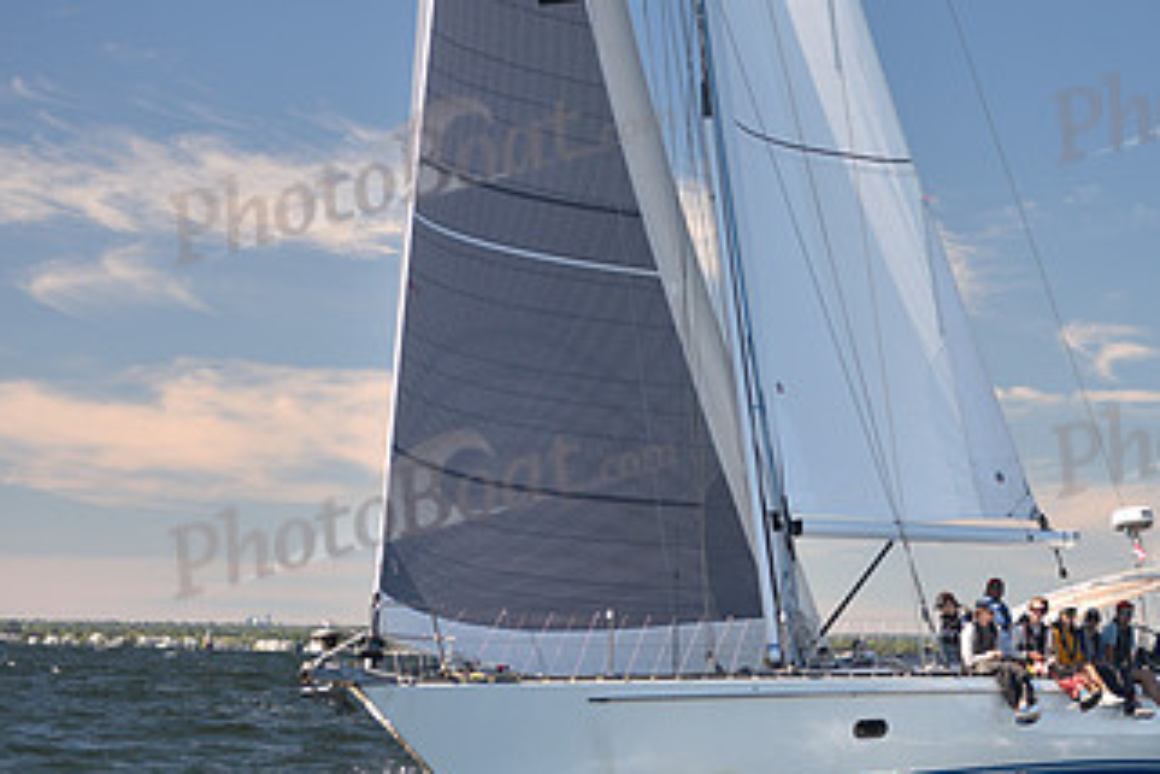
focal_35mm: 141
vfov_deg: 9.7
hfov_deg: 14.5
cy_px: 642
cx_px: 867
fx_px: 4543
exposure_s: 1/800
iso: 200
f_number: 2.8
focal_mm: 78
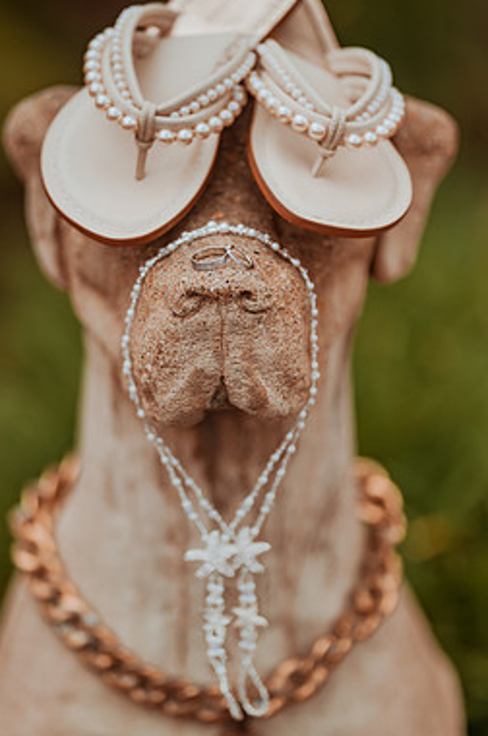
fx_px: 3265
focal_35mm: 160
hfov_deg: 8.5
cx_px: 220
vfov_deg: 12.9
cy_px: 333
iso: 200
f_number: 1.8
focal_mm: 135
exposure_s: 1/5000
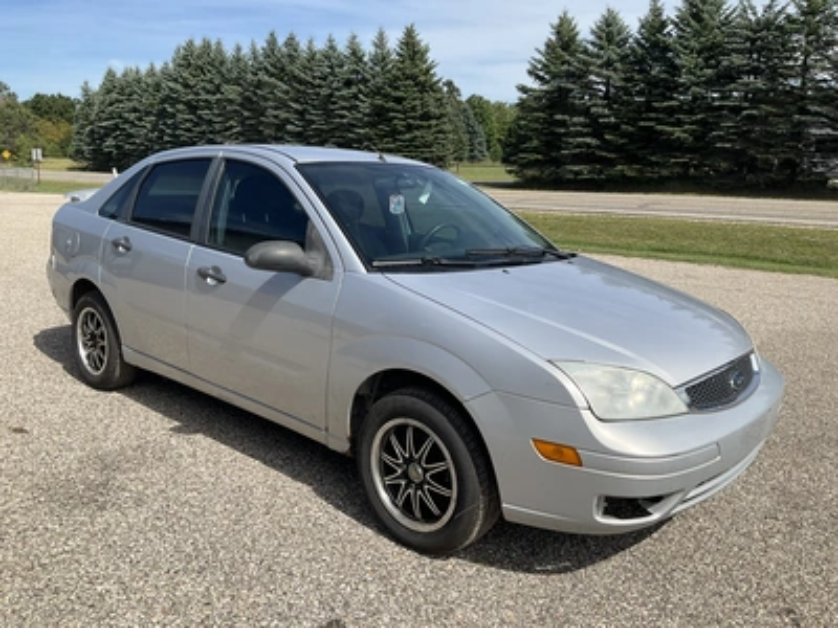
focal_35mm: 29
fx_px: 702
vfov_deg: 48.2
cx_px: 419
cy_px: 314
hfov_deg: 61.7
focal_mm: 3
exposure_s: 1/2538
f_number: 1.8
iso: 25
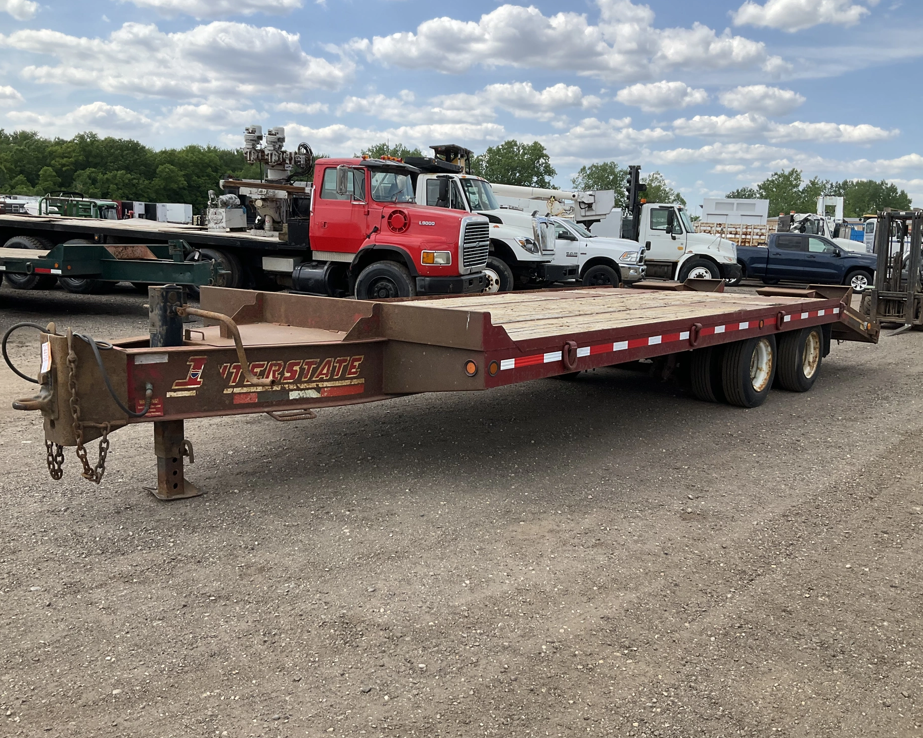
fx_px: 847
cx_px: 450
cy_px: 370
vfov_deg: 47.1
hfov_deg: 57.2
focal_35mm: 31
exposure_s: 1/1250
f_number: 1.8
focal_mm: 3
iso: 25
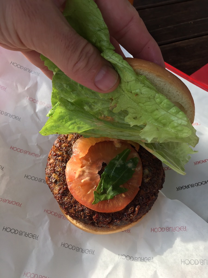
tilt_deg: -57.8
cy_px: 139
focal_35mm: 29
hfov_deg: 48.2
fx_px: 232
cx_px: 104
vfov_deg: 61.7
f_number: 2.2
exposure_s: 1/181
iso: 25
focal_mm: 4.15
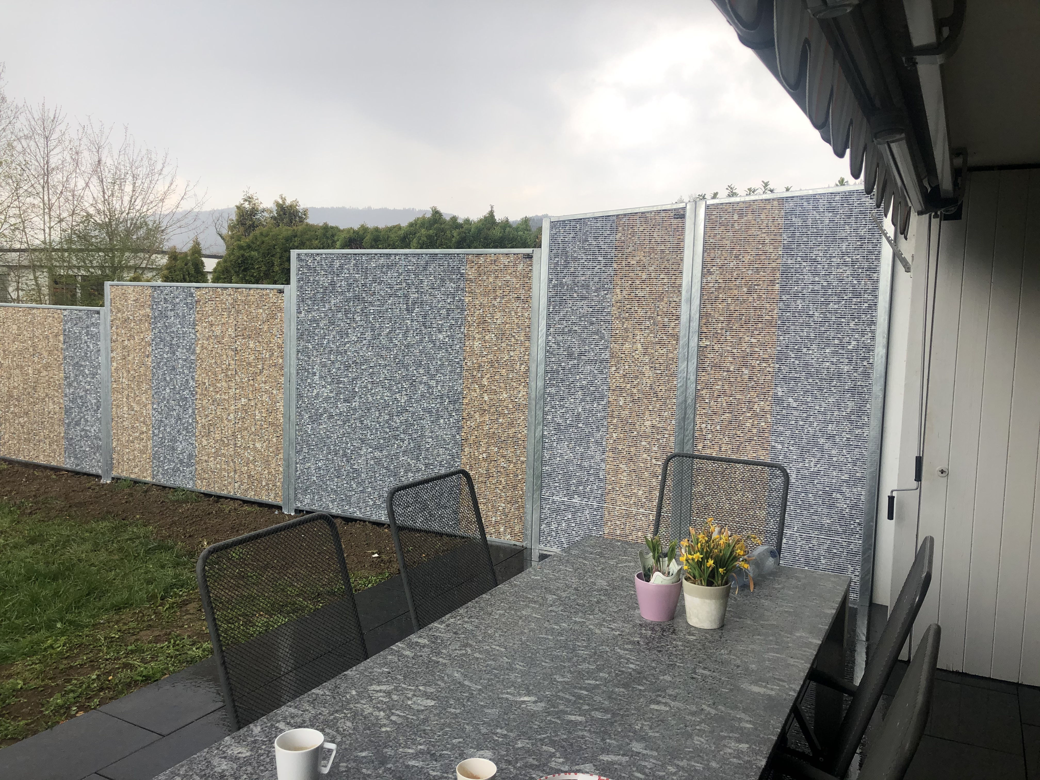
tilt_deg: -5.5
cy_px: 390
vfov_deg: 49.7
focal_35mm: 28
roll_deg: -2.6
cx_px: 520
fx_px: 841
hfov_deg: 63.4
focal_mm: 3.99
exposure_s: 1/312
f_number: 1.8
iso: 20
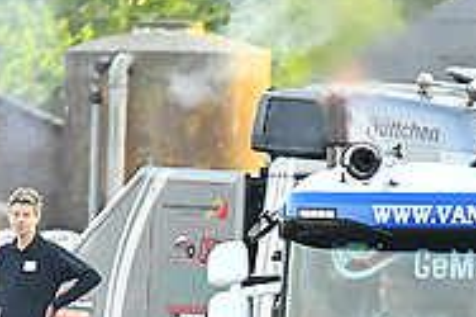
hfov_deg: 1.1
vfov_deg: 0.7
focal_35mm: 1918
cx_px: 554
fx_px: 25338
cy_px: 437
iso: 2500
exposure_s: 1/1000
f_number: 5.6
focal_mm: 300
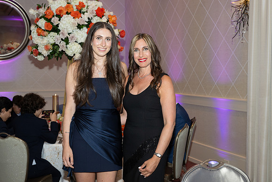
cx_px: 136
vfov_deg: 28.1
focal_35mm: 48
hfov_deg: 41.1
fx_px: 363
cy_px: 91
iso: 800
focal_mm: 48
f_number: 5.6
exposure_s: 1/100
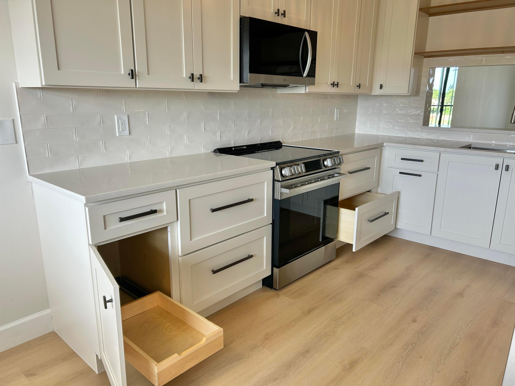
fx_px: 387
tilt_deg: -14.2
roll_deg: -0.3
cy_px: 193
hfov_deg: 67.3
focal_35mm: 26
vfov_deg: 53.1
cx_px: 258
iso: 40
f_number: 1.5
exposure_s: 1/169
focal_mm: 5.7
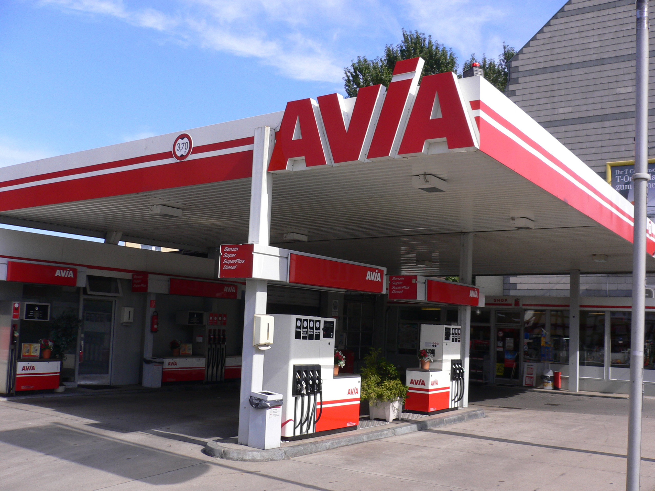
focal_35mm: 35
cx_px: 328
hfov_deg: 52.6
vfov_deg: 40.7
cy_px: 246
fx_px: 662
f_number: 5.6
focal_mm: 5.8
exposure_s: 1/250
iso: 80
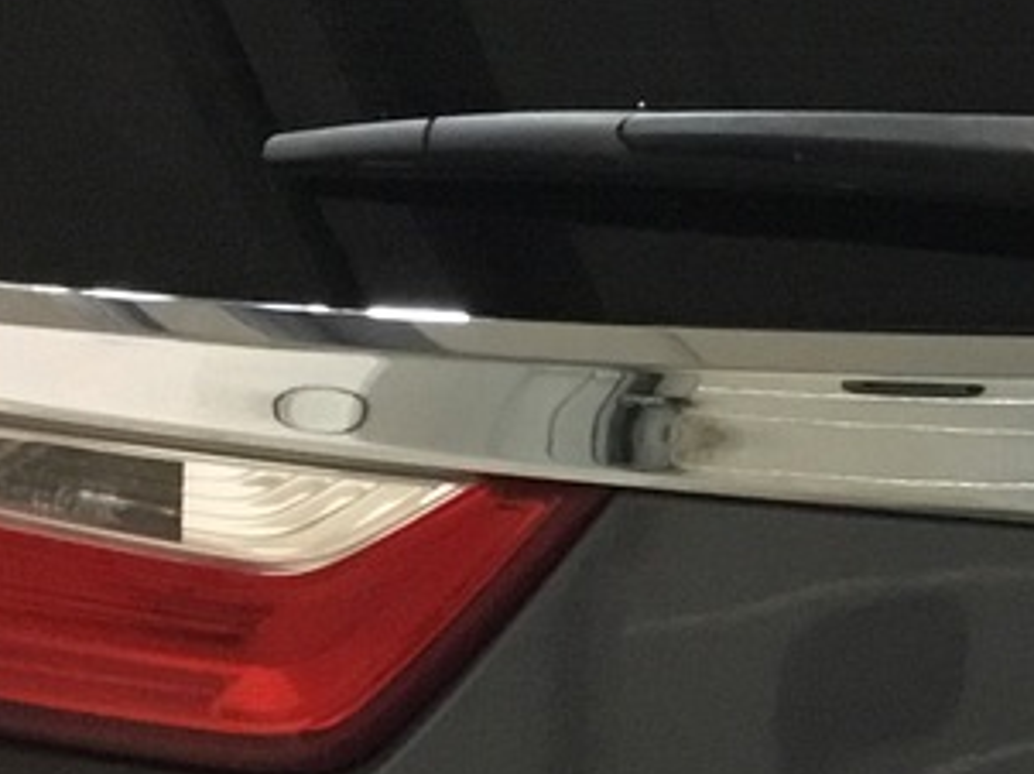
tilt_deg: -21.7
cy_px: 753
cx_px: 1448
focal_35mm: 148
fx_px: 4417
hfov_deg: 12.8
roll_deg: +1.7
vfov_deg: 9.9
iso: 250
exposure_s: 1/33
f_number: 2.4
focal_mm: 3.3
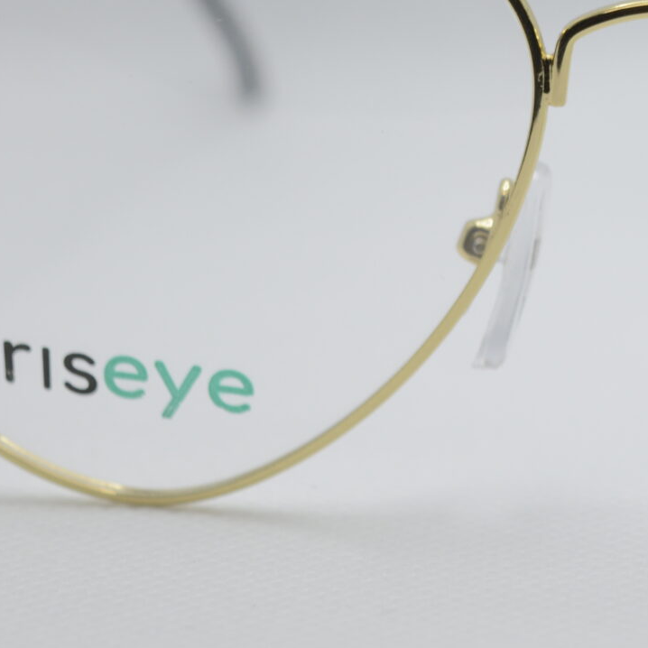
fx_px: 4331
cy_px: 34
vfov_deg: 8.5
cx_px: 683
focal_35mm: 205
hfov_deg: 8.5
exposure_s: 1/125
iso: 250
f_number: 5.6
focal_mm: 45
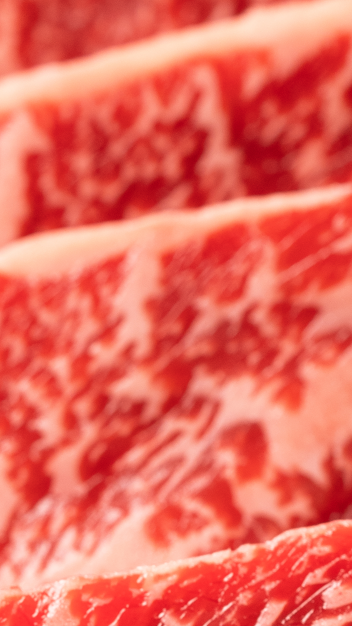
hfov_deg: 3.9
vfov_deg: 6.9
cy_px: 819
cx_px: 486
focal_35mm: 310
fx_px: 5146
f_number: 6.3
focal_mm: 90
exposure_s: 1/50
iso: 500
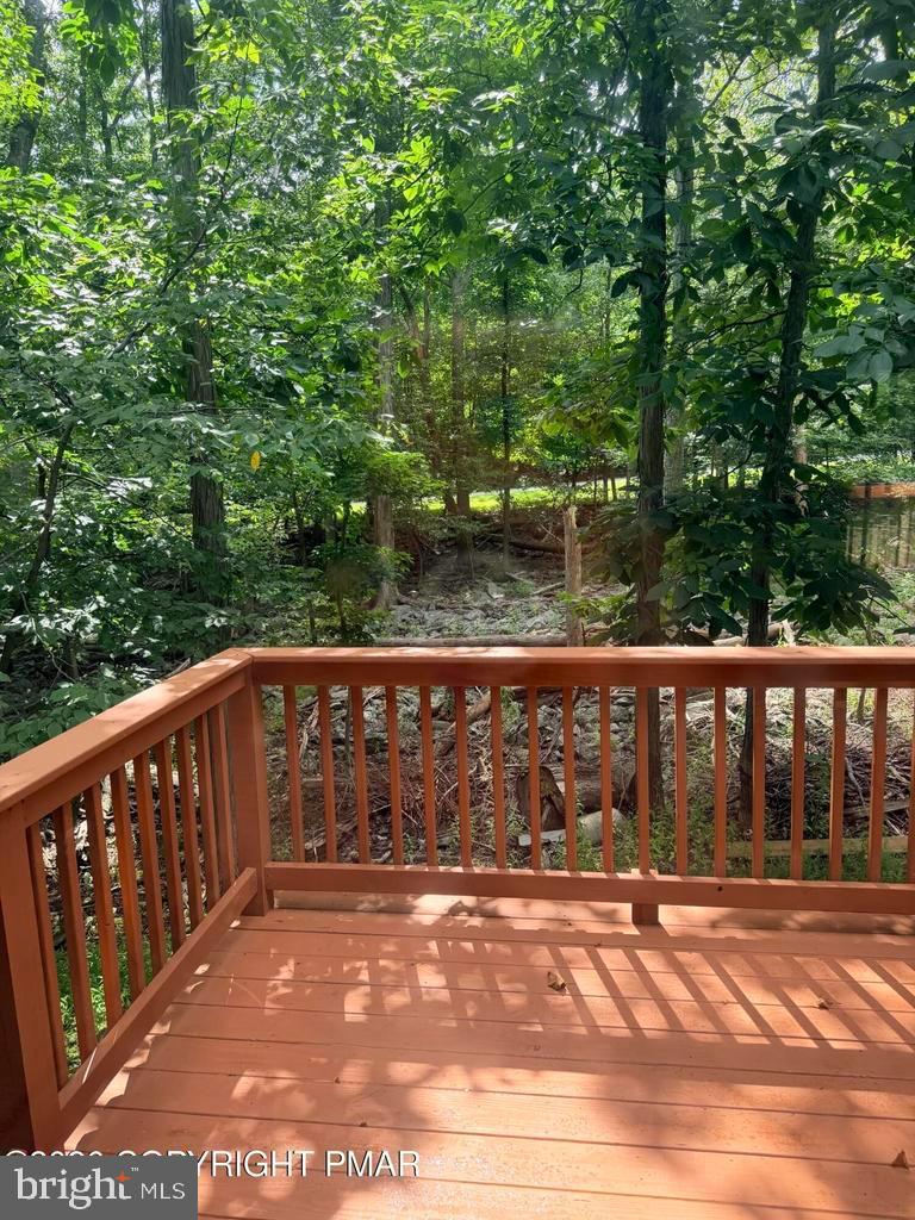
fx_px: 846
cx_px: 458
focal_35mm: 24
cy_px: 610
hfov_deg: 56.8
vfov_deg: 71.6
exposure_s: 1/683
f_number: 1.78
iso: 100
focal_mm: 6.76
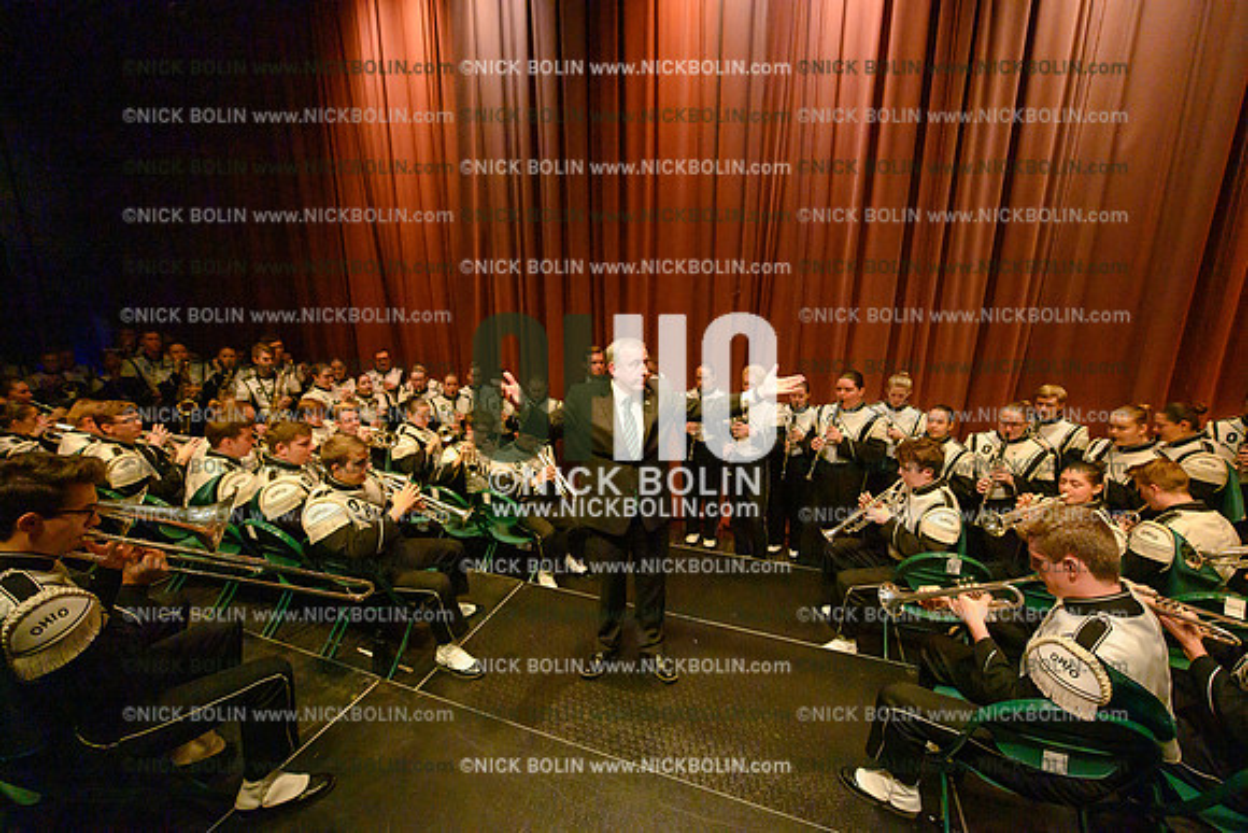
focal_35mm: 14
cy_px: 416
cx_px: 624
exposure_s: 1/320
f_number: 2.8
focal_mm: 14
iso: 25600
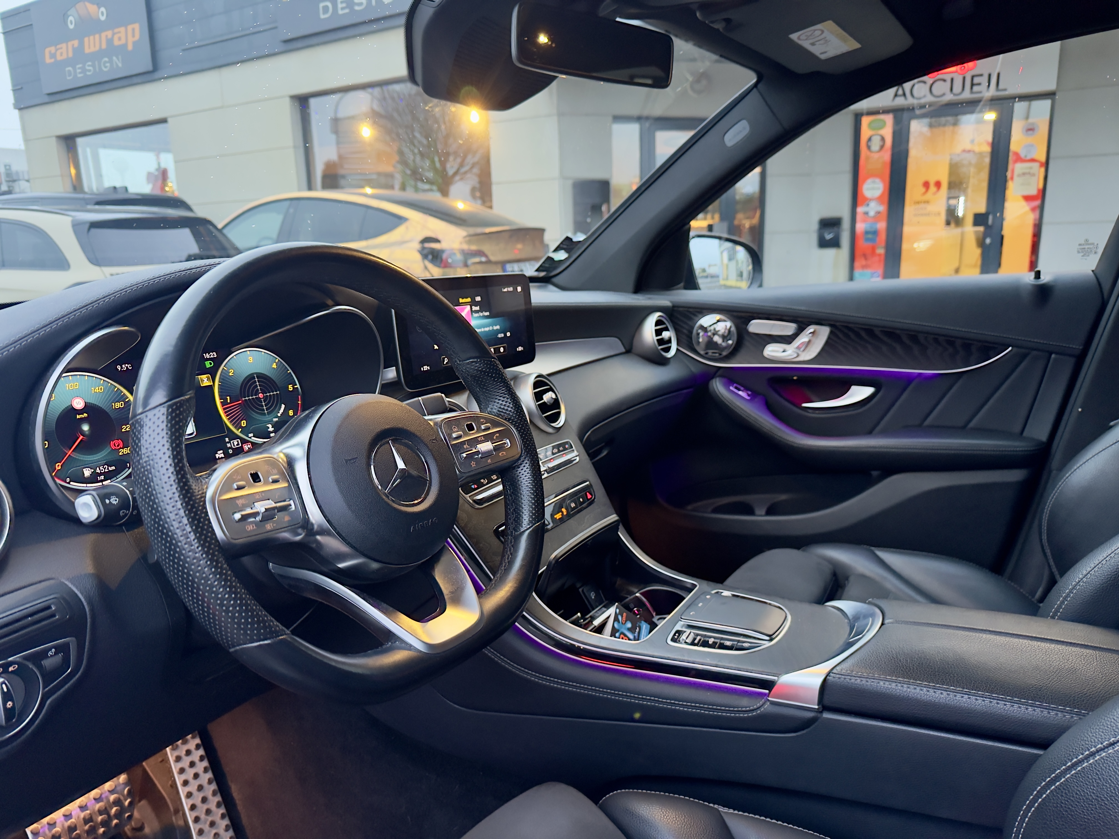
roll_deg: +2.0
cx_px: 560
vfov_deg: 56.8
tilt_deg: -12.4
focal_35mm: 24
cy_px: 420
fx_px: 776
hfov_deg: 71.6
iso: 800
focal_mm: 6.76
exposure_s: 1/50
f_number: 1.78
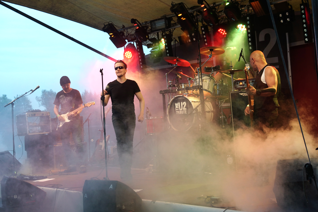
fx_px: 318
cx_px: 159
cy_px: 106
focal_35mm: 36
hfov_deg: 53.1
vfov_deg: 36.9
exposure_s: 1/60
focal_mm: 24
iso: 200
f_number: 2.8
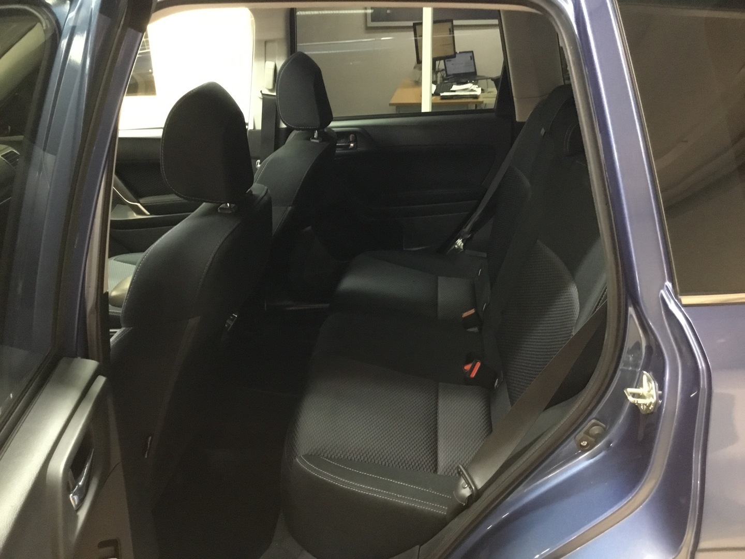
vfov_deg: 45.4
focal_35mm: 31
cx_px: 372
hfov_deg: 58.4
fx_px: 667
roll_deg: +2.2
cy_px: 280
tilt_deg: -23.9
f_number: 2.4
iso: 500
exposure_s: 1/17
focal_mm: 3.3
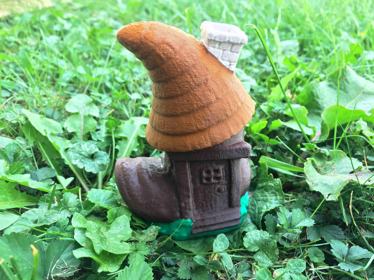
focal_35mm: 29
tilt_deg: -25.2
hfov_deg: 61.7
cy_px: 140
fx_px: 313
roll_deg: -2.3
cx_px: 187
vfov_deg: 48.2
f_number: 2.2
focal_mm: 4.15
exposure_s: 1/120
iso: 50
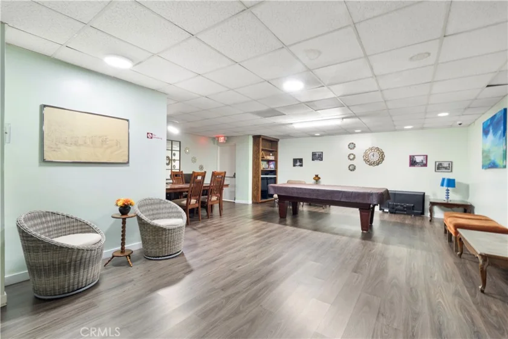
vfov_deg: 72.1
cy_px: 170
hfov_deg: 95.0
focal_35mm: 16
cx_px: 254
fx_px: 233
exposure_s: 4
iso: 200
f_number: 8
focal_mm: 16.5
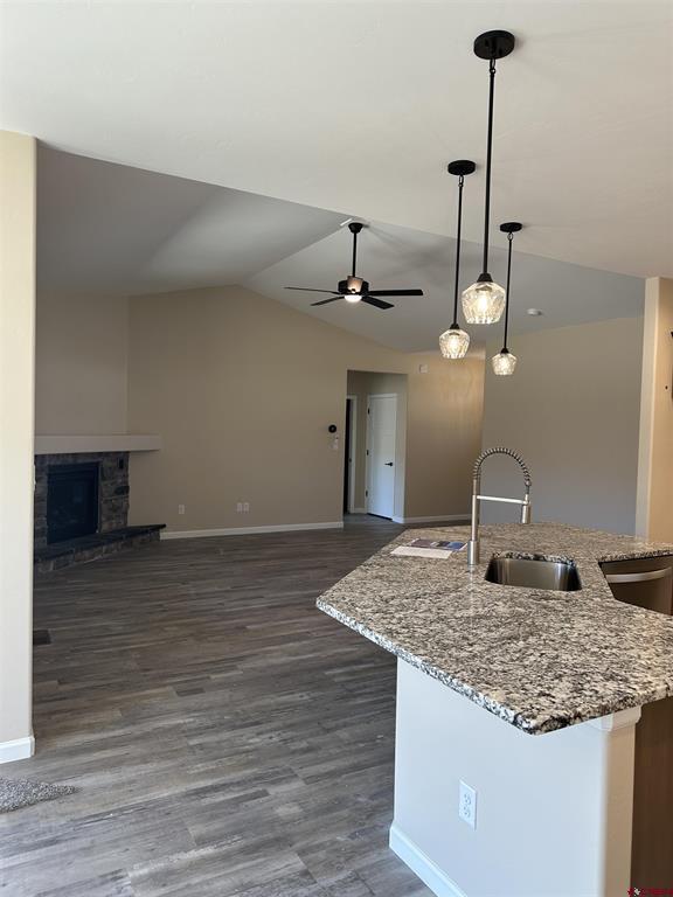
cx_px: 336
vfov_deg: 71.6
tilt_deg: -0.1
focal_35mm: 24
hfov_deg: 56.8
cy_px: 448
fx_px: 622
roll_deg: -0.1
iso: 80
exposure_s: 1/120
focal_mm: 6.86
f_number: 1.78
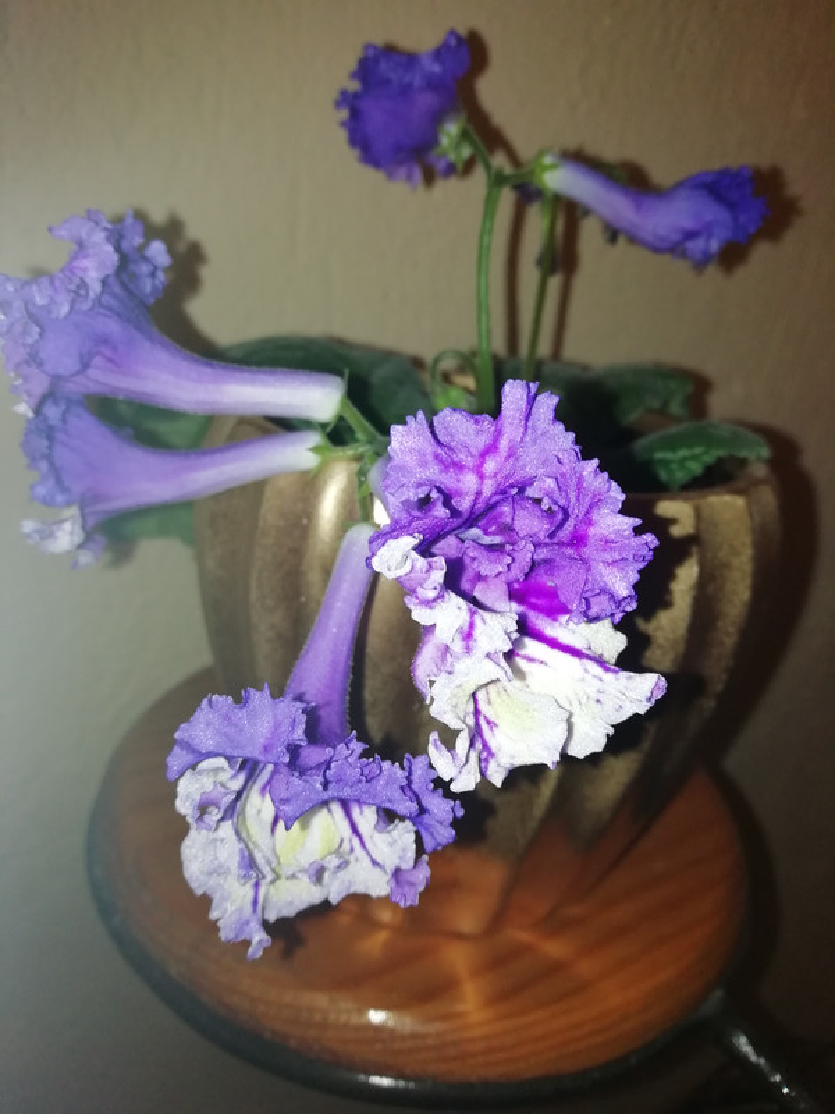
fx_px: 836
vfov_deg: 67.3
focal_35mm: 26
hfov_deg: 53.1
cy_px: 557
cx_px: 418
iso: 100
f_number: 2.2
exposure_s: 1/100
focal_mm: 3.46
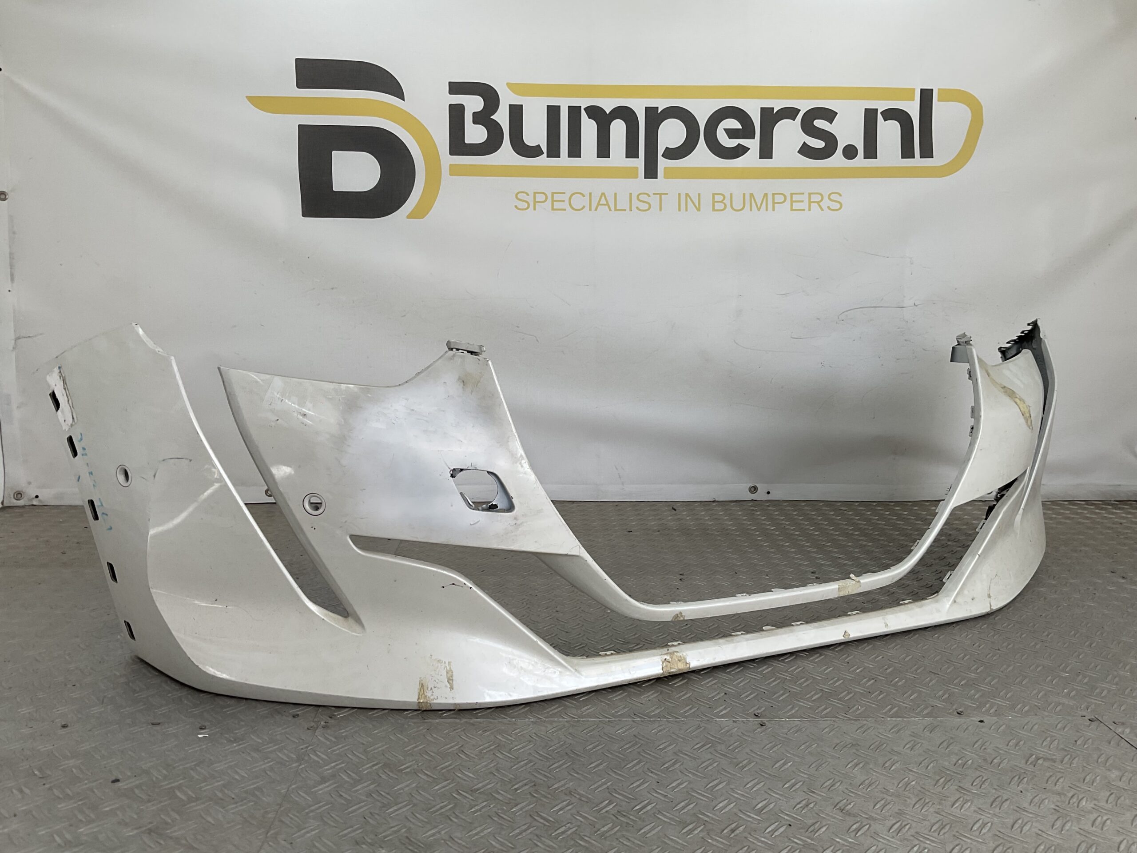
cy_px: 426
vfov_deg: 48.2
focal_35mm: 29
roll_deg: -2.2
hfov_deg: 61.7
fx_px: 953
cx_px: 568
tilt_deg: -9.5
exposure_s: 1/432
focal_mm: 3
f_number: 1.8
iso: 16
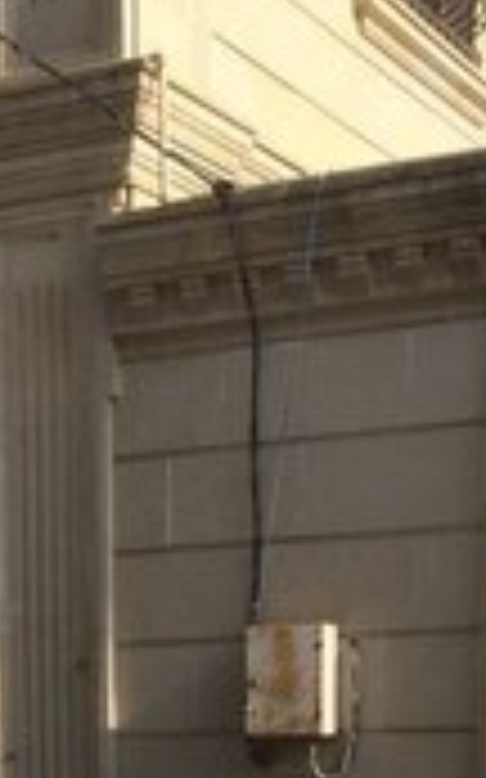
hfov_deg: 14.6
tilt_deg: -13.1
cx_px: 9
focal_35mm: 88
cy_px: 1088
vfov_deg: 20.8
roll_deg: +2.5
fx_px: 1866
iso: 32
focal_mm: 4.15
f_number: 2.2
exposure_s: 1/2053
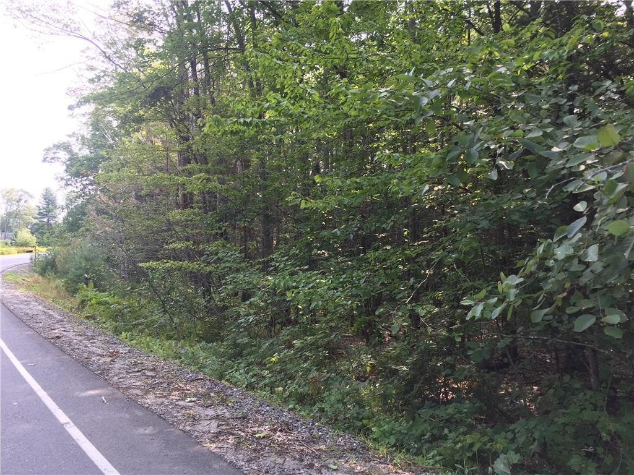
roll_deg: -0.9
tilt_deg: +1.6
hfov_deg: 61.7
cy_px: 238
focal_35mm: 29
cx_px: 317
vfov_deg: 48.2
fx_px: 531
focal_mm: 4.15
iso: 32
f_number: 2.2
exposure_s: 1/142
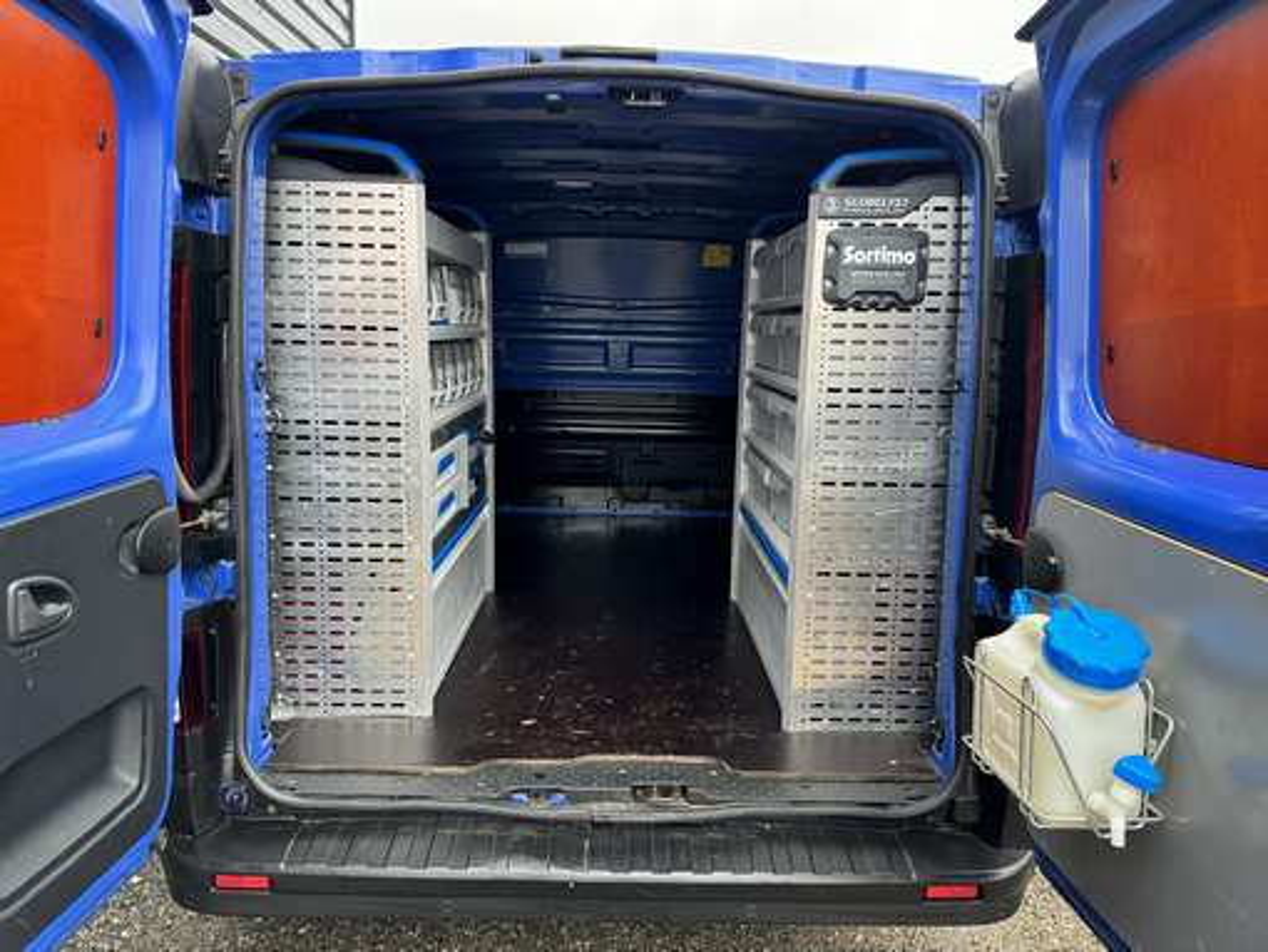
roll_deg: -1.0
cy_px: 476
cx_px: 634
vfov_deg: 56.9
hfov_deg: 71.6
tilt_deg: -9.6
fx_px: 880
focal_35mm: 24
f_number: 1.78
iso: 100
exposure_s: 1/121
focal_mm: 6.86
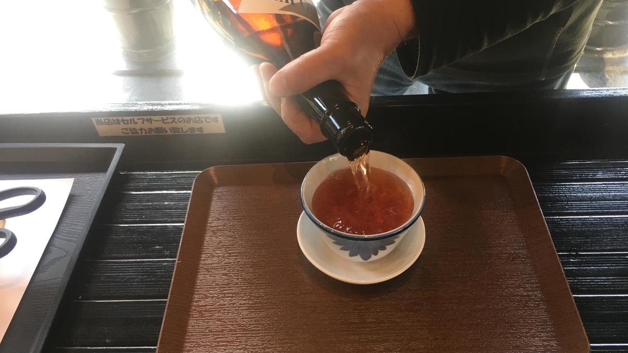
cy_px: 221
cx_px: 317
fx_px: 533
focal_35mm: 32
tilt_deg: -47.7
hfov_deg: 61.0
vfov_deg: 36.4
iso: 40
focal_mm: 4.15
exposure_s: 1/30
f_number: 2.2
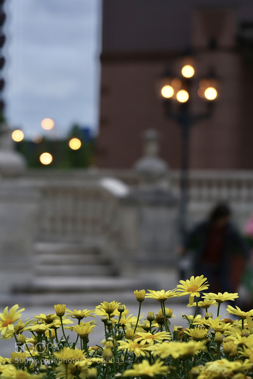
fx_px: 1055
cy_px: 190
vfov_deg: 20.4
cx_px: 126
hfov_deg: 13.7
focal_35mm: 100
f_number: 8
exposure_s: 1/20
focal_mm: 100
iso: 400
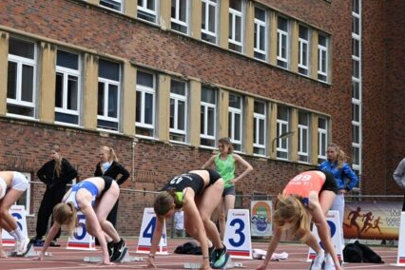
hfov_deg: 24.8
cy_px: 150
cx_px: 106
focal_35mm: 81
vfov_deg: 16.9
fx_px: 911
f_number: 6.3
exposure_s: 1/320
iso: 100
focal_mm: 50
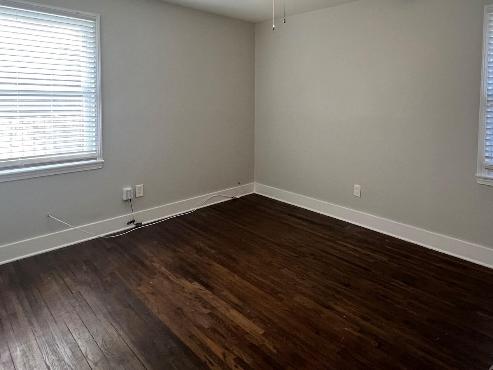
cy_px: 112
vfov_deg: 61.3
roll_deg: -0.7
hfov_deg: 78.6
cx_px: 280
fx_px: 299
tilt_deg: -2.4
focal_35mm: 21
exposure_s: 1/60
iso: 160
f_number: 1.8
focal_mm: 1.57
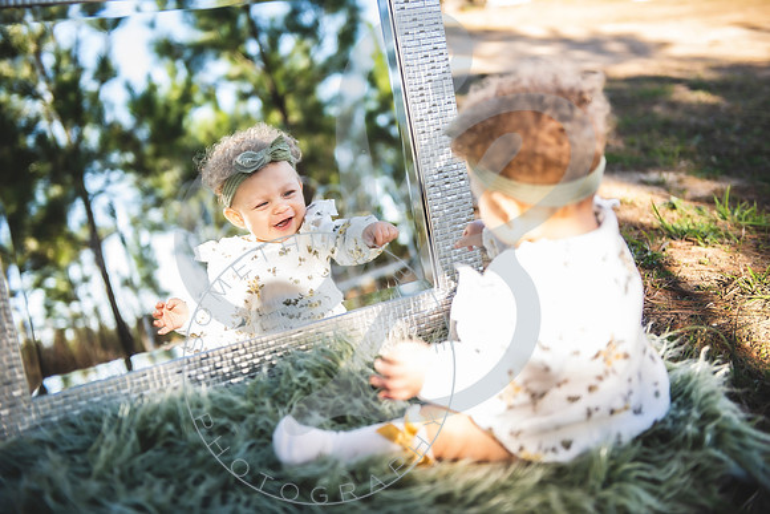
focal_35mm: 48
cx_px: 385
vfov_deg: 28.1
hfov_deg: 41.1
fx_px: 1027
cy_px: 257
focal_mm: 48
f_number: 2.8
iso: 200
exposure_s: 1/400
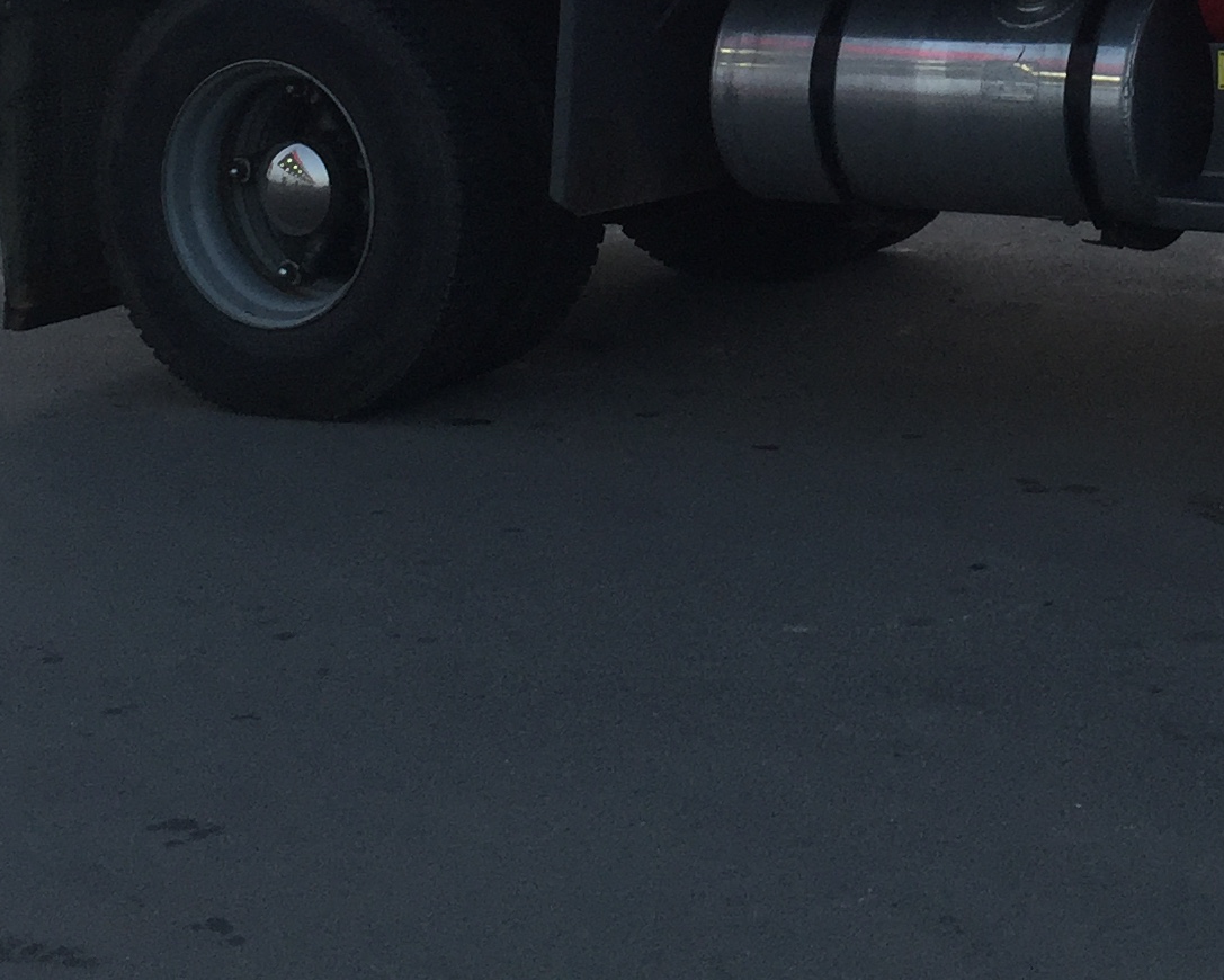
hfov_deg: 22.1
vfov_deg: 17.2
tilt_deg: +0.3
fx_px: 3080
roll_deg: -0.5
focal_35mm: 85
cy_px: -219
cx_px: 1054
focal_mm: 4.15
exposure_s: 1/196
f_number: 2.2
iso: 32
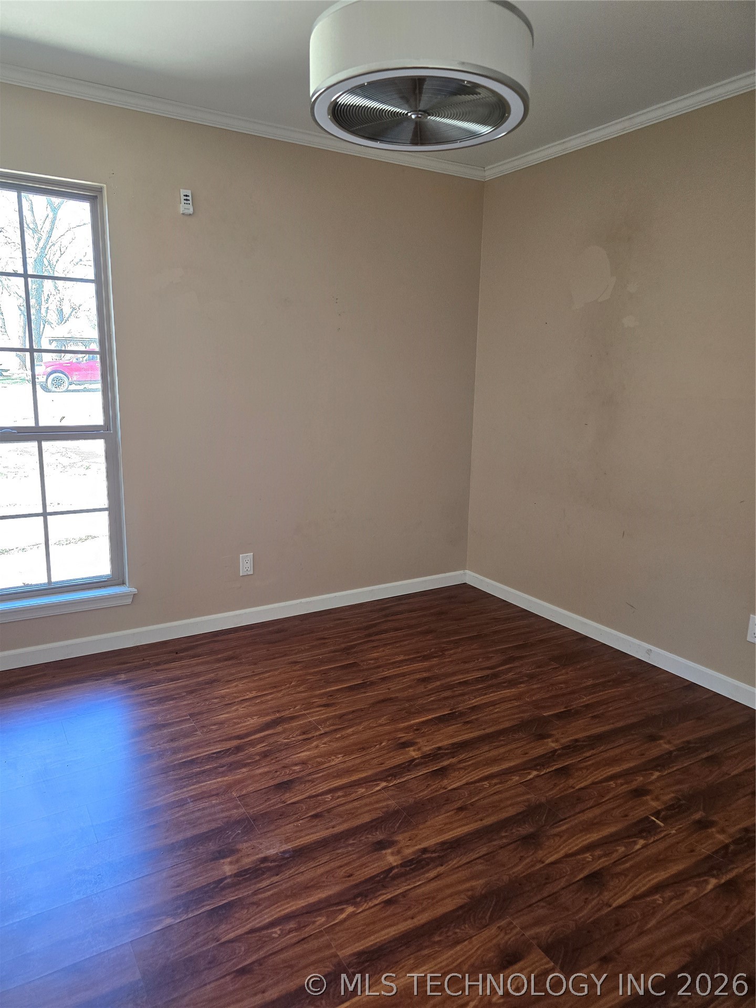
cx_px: 378
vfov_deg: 73.9
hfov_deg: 58.9
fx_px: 670
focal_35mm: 23
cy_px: 504
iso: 200
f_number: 1.7
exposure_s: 1/120
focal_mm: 6.3
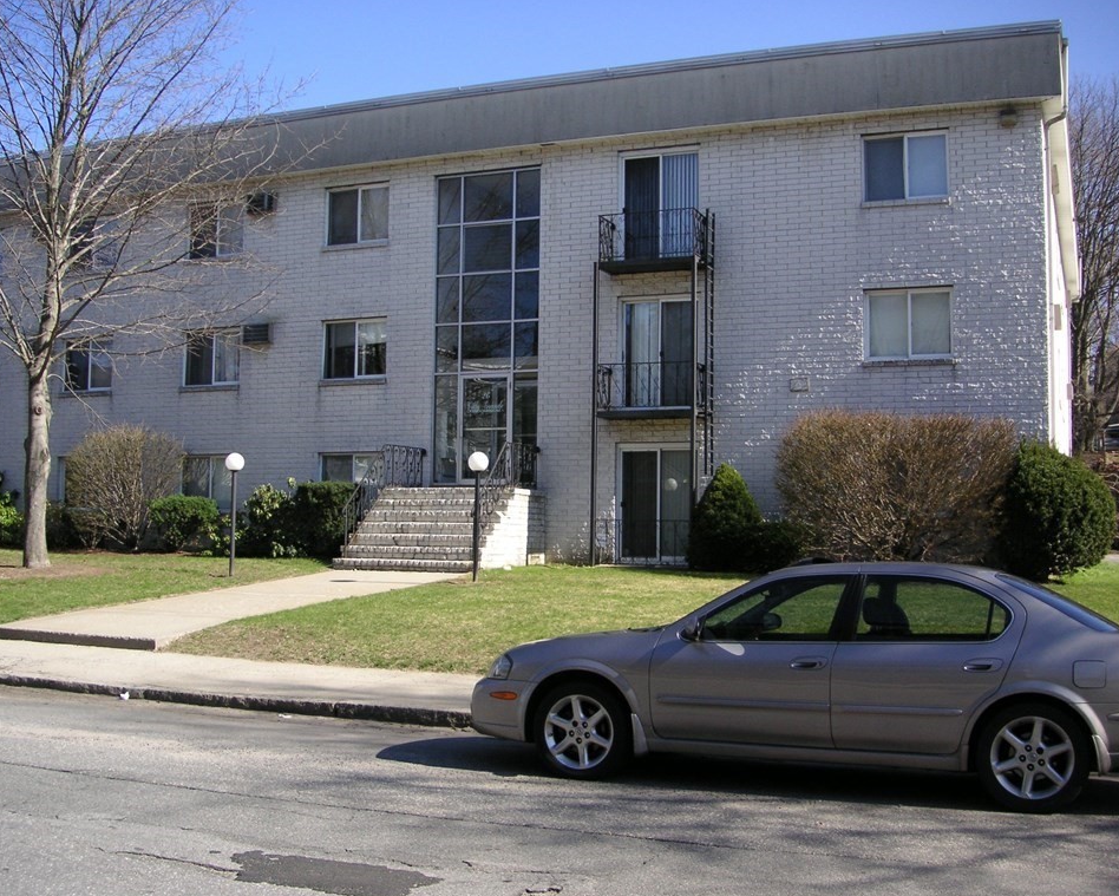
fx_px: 1292
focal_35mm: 39
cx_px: 523
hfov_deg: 46.8
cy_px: 451
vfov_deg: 38.2
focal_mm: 6.1
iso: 50
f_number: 2.8
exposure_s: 1/750
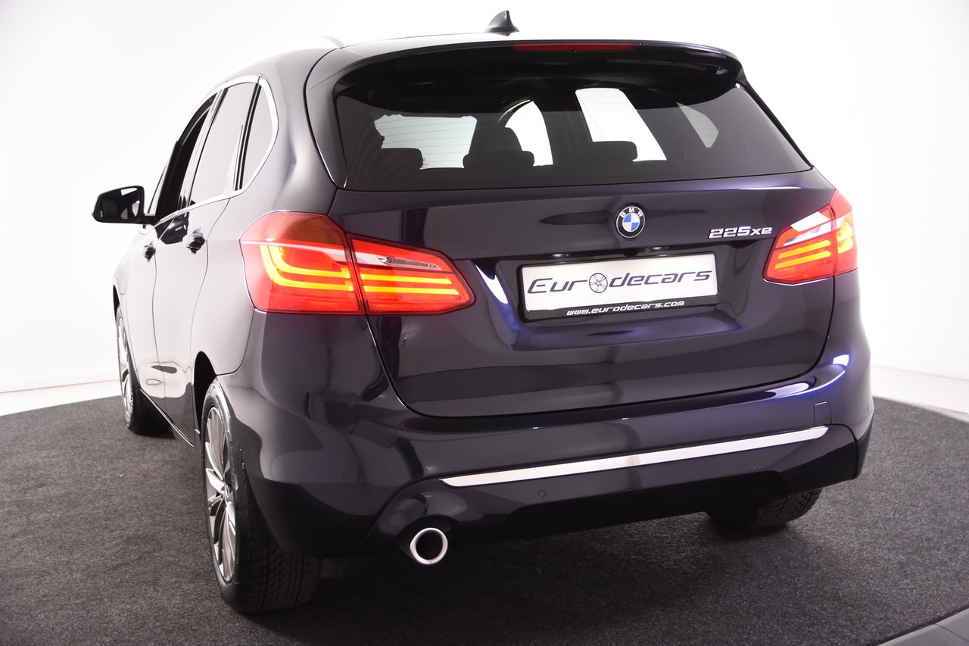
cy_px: 323
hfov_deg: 42.3
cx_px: 484
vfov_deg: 28.9
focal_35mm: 46
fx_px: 1251
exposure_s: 1/60
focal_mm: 31
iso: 1600
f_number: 4
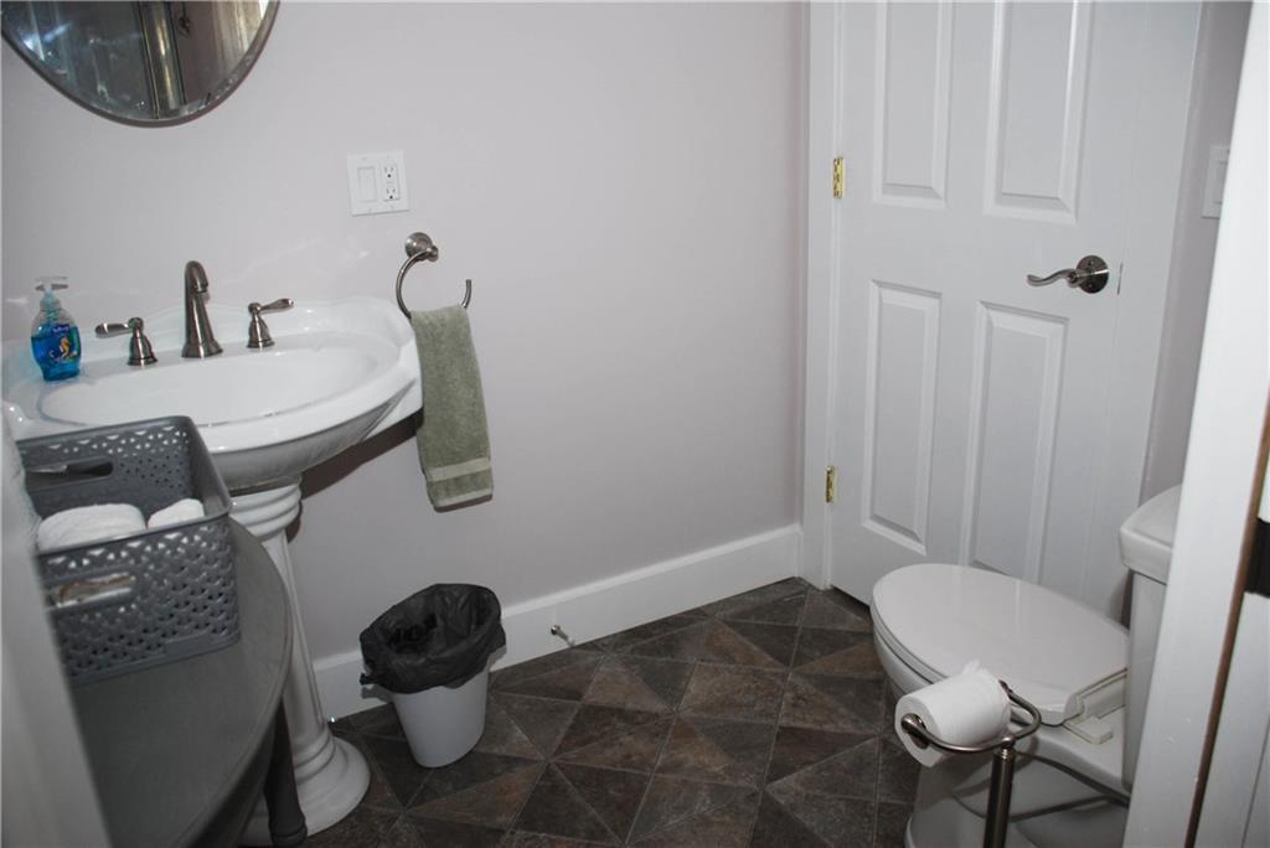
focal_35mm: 30
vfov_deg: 43.7
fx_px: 1059
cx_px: 635
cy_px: 424
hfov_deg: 61.9
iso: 200
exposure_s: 1/60
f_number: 4
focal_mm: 20
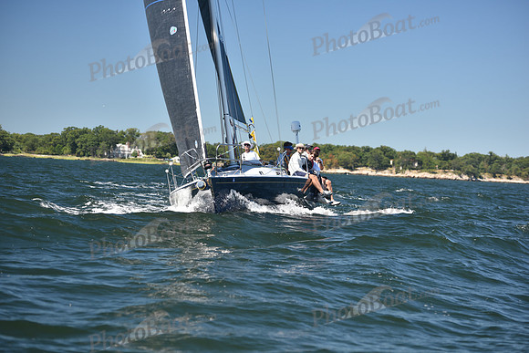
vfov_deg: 13.7
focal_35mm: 100
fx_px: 1470
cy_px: 176
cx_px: 264
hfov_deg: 20.4
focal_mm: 100
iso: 200
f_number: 3.2
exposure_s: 1/800
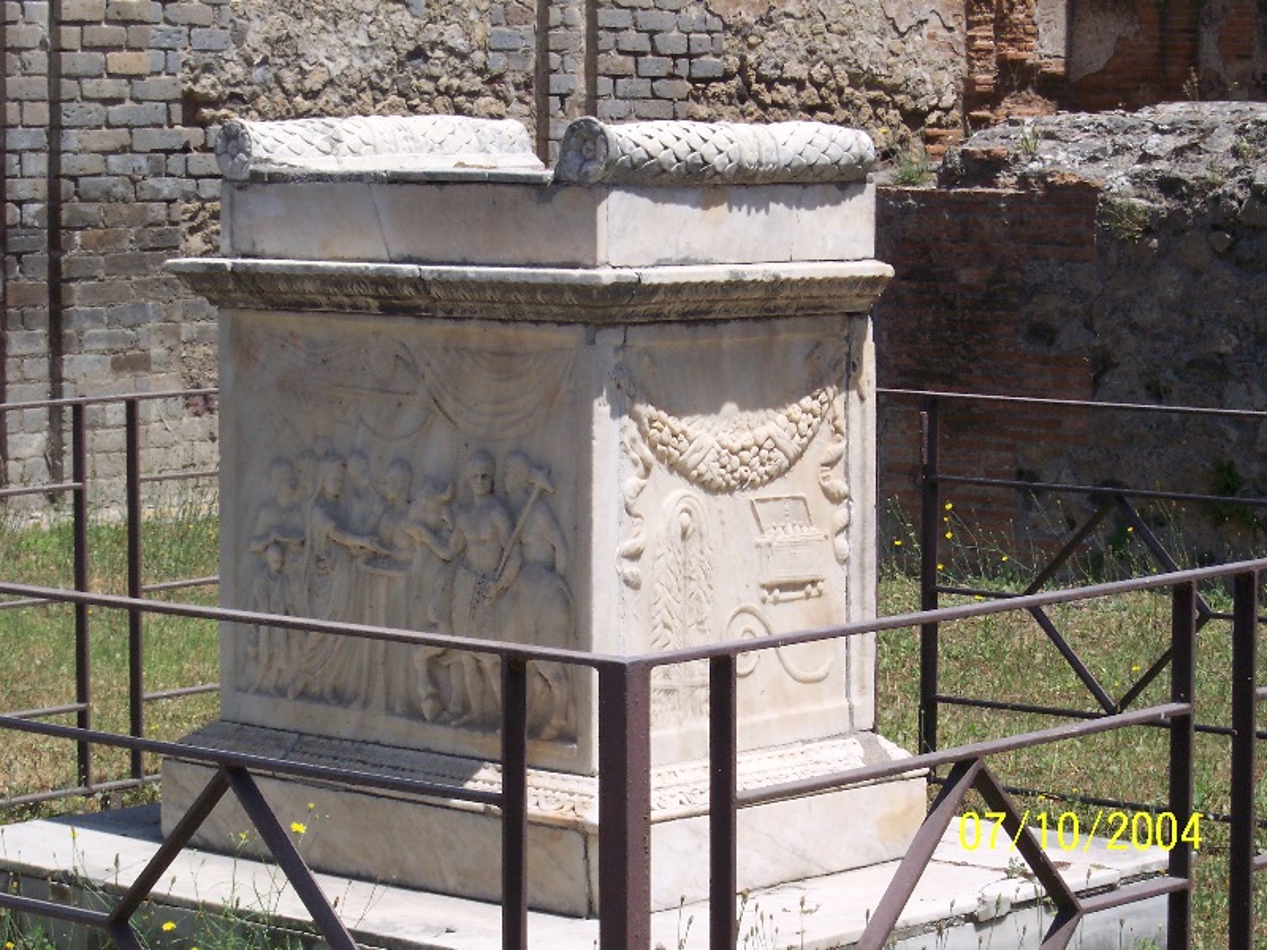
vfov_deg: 13.0
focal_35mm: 114
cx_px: 634
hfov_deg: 17.3
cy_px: 475
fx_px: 4173
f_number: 8
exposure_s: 1/250
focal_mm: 24
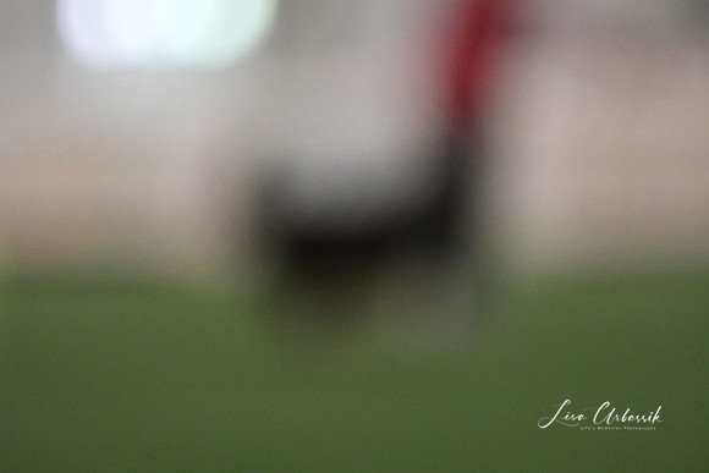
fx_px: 5909
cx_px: 354
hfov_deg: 6.9
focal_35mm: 300
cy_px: 236
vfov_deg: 4.6
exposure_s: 1/500
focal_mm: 200
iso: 8000
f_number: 3.2
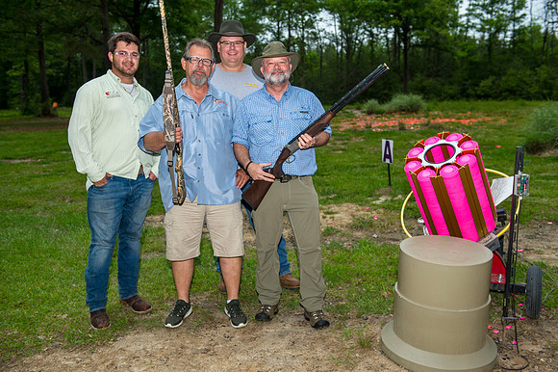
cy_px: 186
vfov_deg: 35.0
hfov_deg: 50.7
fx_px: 589
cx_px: 279
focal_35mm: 38
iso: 640
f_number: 4.5
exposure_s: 1/100
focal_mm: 38
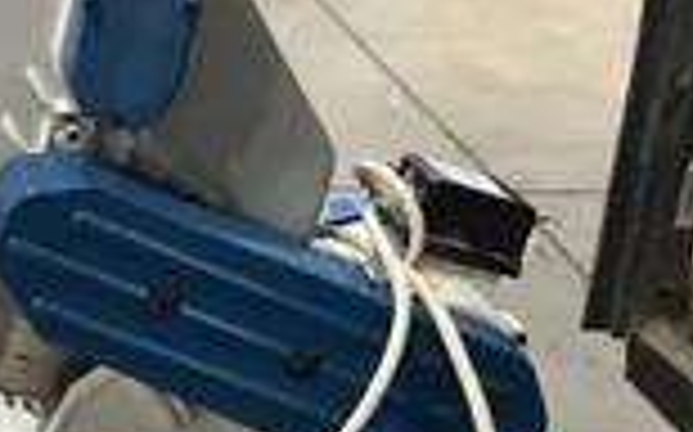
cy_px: 378
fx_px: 1510
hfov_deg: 25.4
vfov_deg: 16.1
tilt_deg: -25.1
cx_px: 135
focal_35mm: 80
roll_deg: -3.8
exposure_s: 1/39
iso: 320
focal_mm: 3
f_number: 1.8
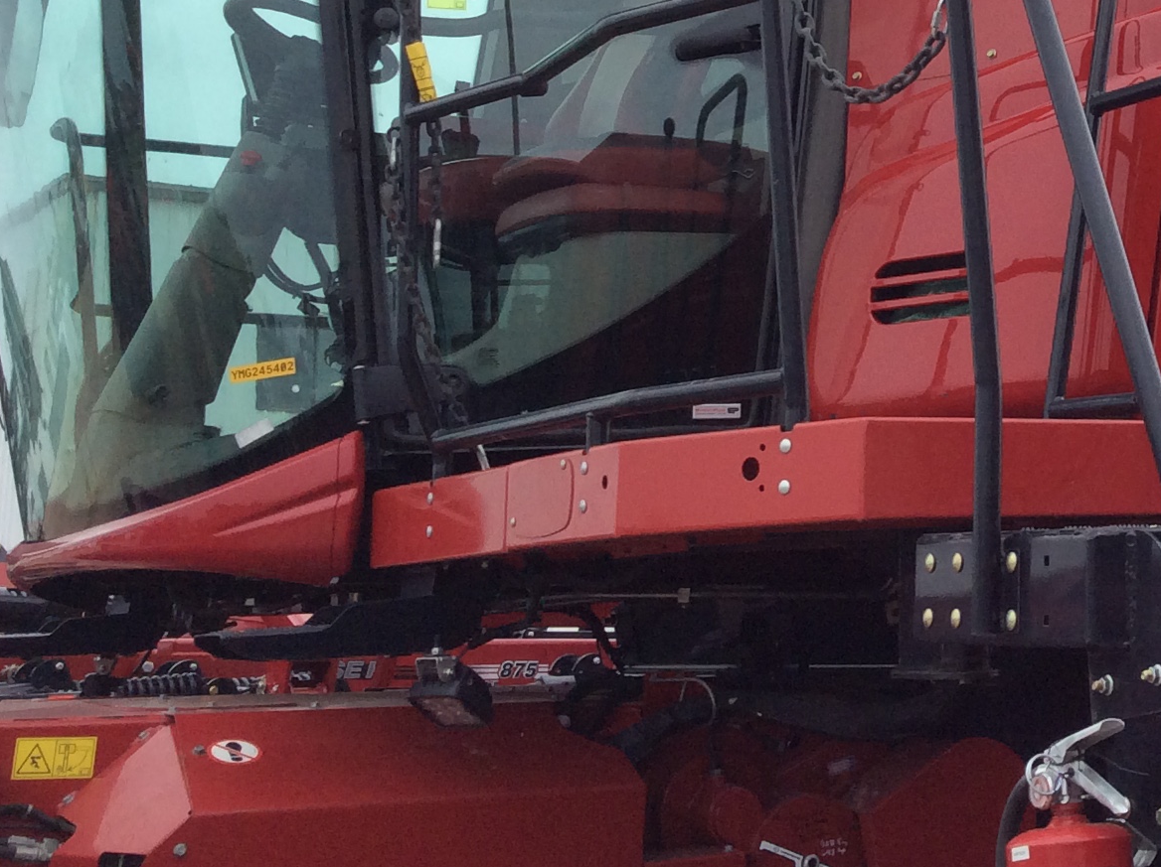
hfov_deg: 25.7
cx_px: 1219
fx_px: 2378
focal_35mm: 71
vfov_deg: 19.8
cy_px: -79
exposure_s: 1/497
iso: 32
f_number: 2.4
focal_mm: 3.3
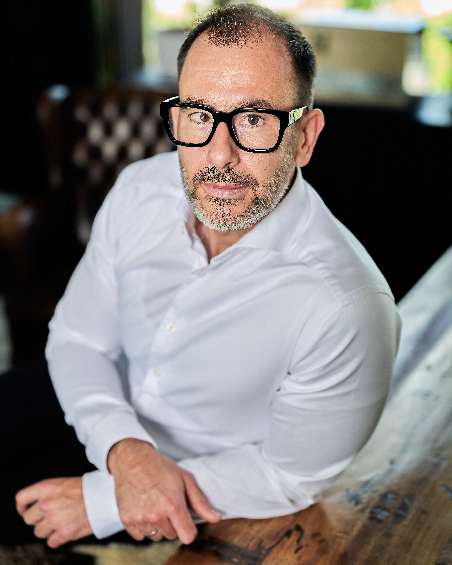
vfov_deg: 33.0
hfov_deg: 26.7
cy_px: 258
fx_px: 953
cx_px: 225
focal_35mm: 57
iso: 200
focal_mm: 50
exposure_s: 1/400
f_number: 2
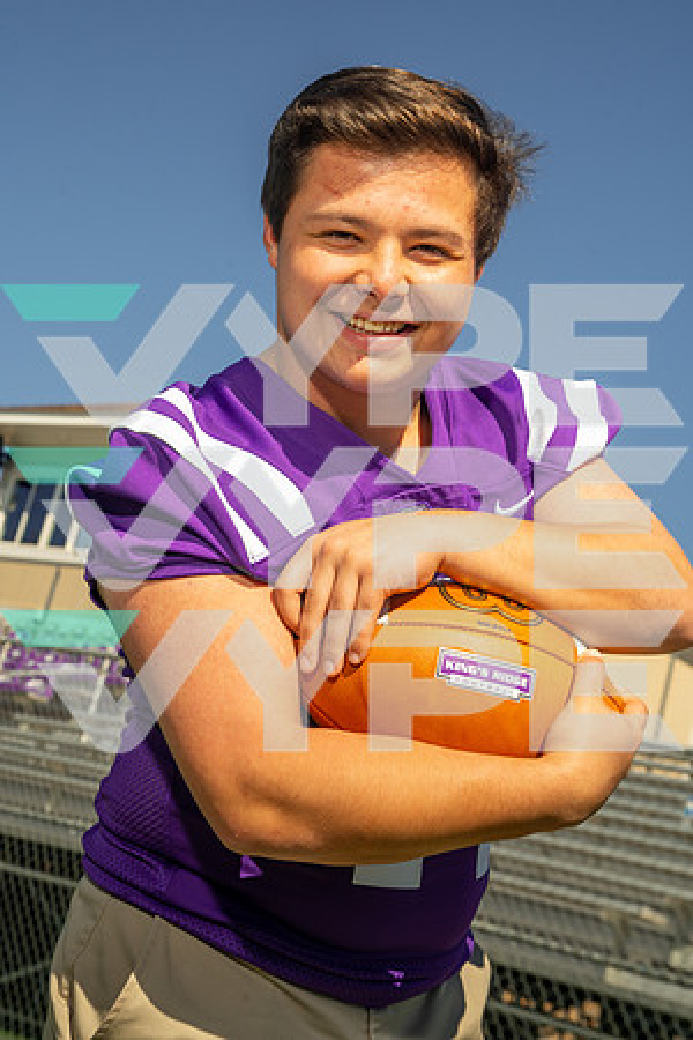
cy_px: 520
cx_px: 346
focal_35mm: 64
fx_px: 1848
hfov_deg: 21.2
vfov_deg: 31.4
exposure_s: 1/125
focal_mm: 64
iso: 250
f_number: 11
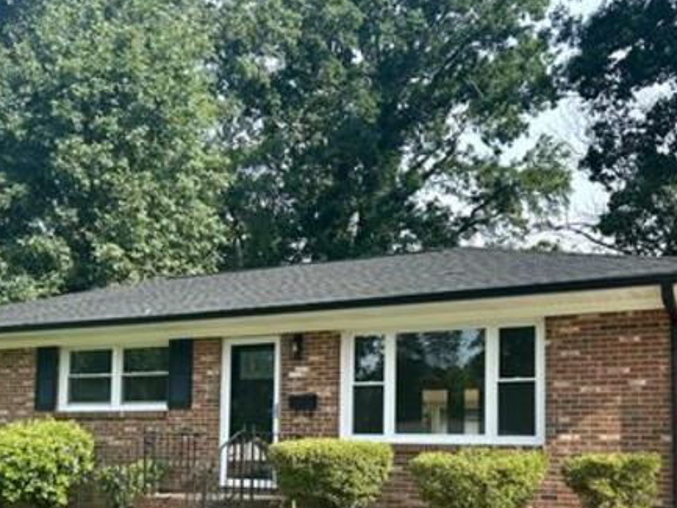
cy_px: 386
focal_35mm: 48
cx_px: 281
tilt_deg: +3.1
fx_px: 939
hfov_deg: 39.5
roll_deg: -2.0
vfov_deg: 29.8
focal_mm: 5.7
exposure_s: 1/1972
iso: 50
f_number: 1.5
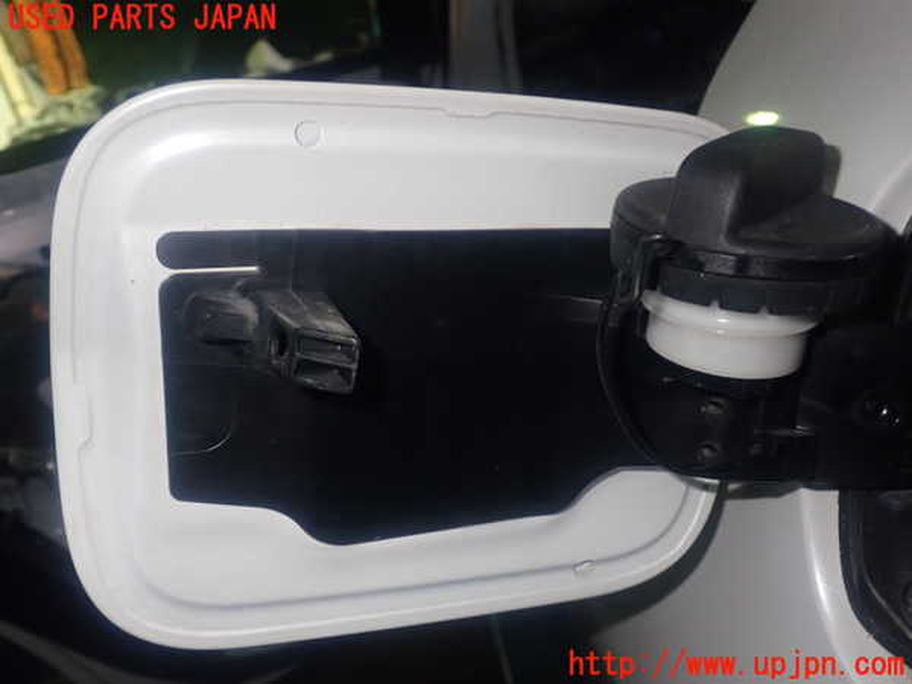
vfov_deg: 37.7
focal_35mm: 38
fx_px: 1001
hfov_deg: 49.0
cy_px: 342
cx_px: 456
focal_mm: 6.83
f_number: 8
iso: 320
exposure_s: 1/40
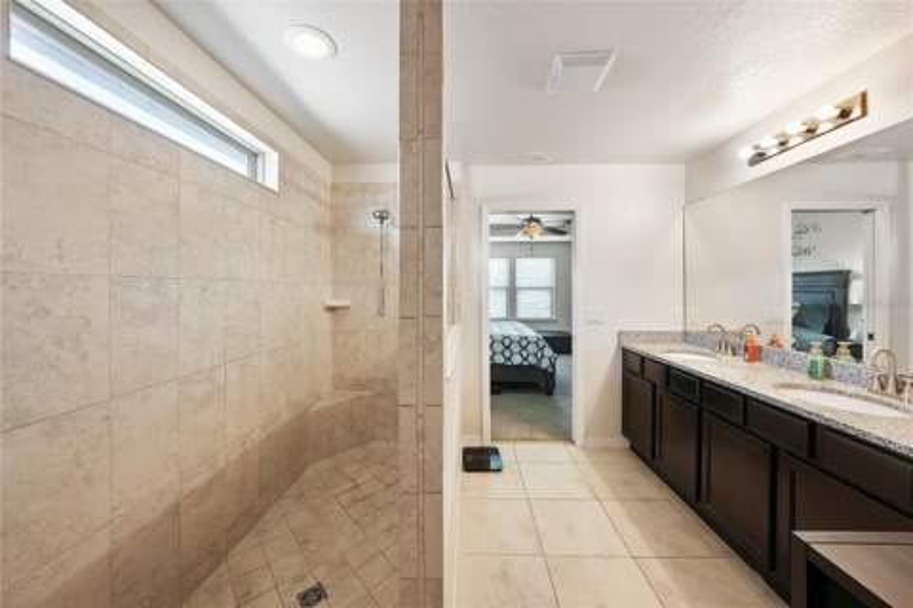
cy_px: 304
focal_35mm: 12
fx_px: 304
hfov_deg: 112.6
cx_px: 456
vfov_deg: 90.0
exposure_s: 1/6
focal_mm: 12
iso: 400
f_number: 7.1
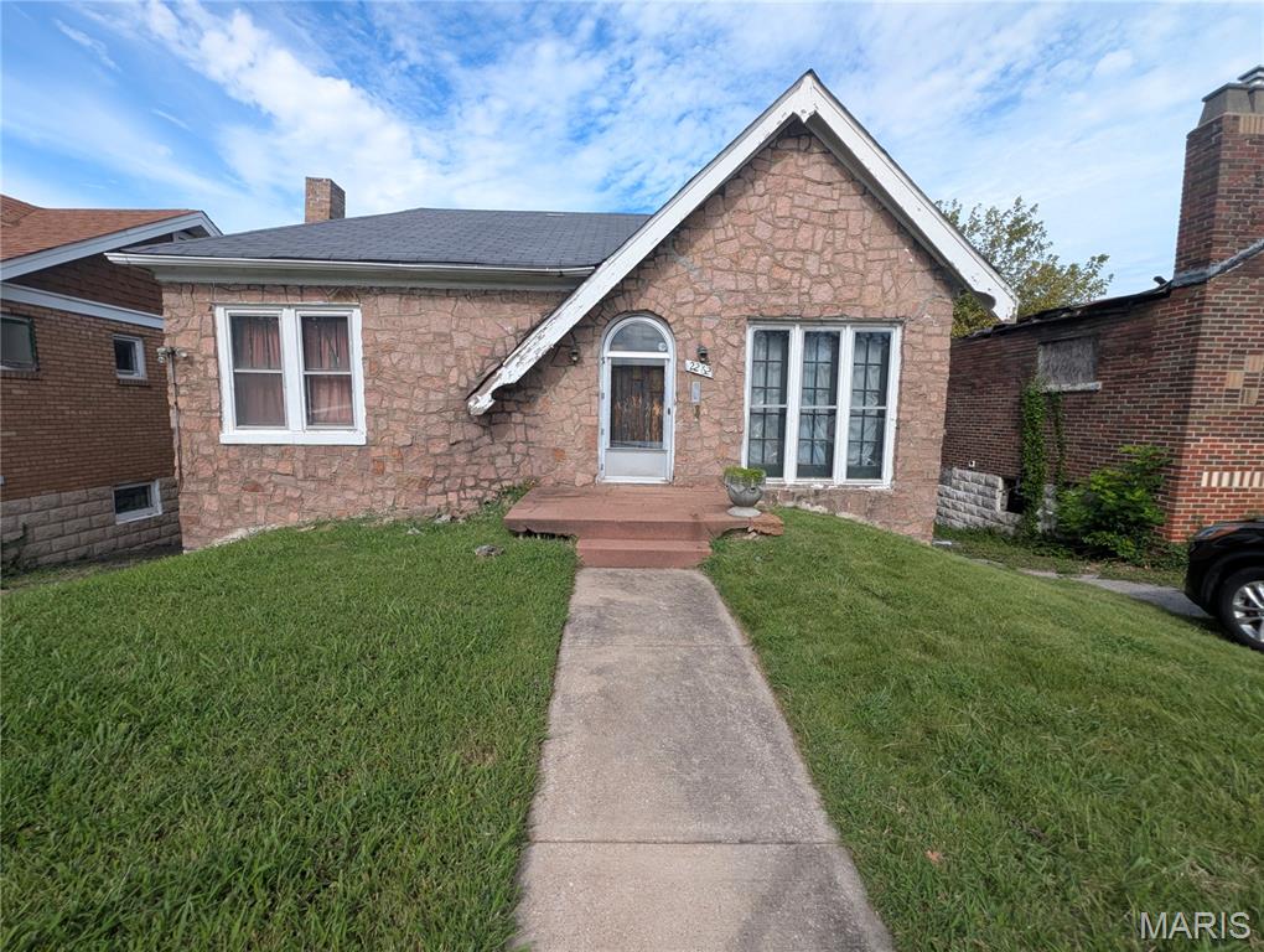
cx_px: 632
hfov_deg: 106.1
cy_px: 476
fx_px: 475
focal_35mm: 13
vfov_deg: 90.1
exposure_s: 1/712
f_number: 2.2
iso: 41
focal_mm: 1.95
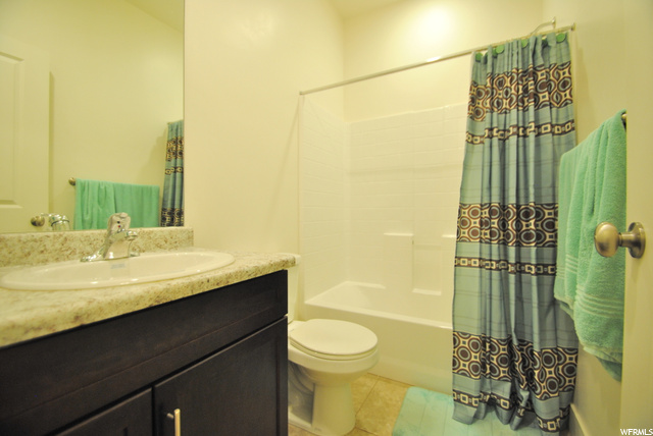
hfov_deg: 100.3
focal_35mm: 15
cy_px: 218
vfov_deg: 77.4
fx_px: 272
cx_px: 326
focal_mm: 10
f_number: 3.5
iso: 400
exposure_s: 1/25
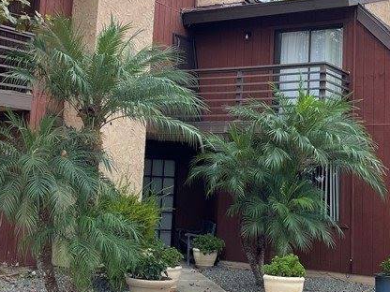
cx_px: 196
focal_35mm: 64
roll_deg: -3.0
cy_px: 95
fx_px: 721
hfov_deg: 30.3
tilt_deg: +10.1
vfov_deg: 22.8
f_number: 1.6
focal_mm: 4.2
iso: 32
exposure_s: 1/286
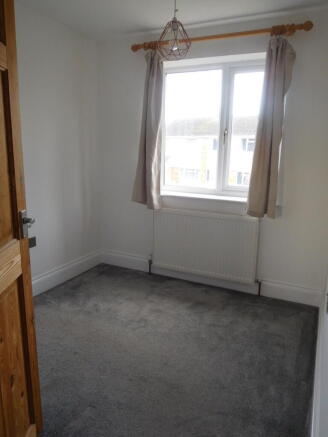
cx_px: 164
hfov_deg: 54.9
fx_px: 316
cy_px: 218
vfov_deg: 69.4
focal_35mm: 25
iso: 140
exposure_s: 1/30
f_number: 3.4
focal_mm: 4.5
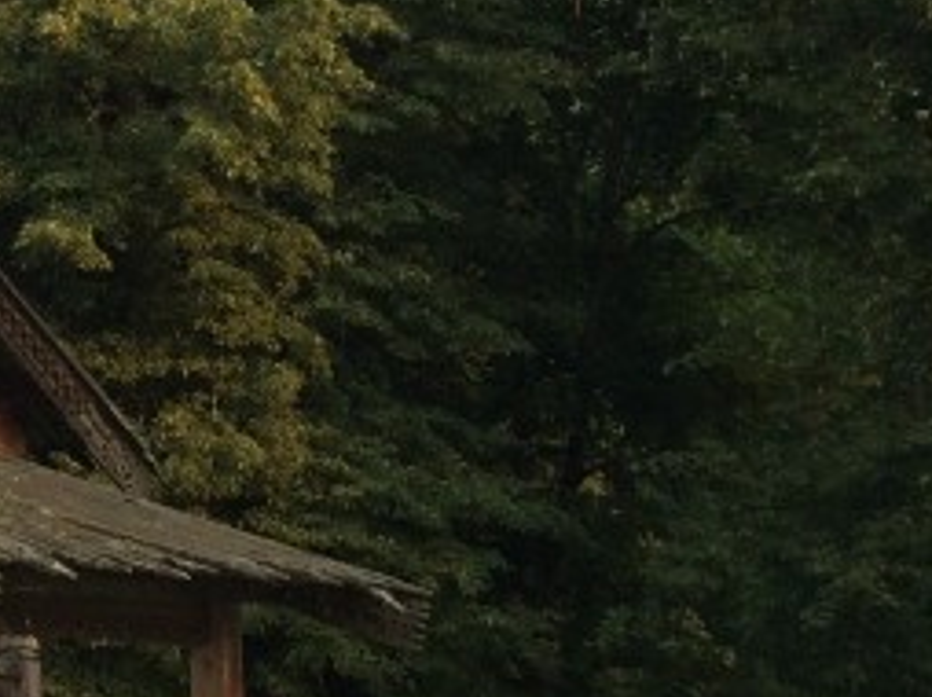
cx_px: -708
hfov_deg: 14.8
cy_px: 92
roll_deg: +0.2
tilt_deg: +11.4
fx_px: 3147
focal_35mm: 117
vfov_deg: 12.6
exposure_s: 1/684
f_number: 2.2
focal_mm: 4.15
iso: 32
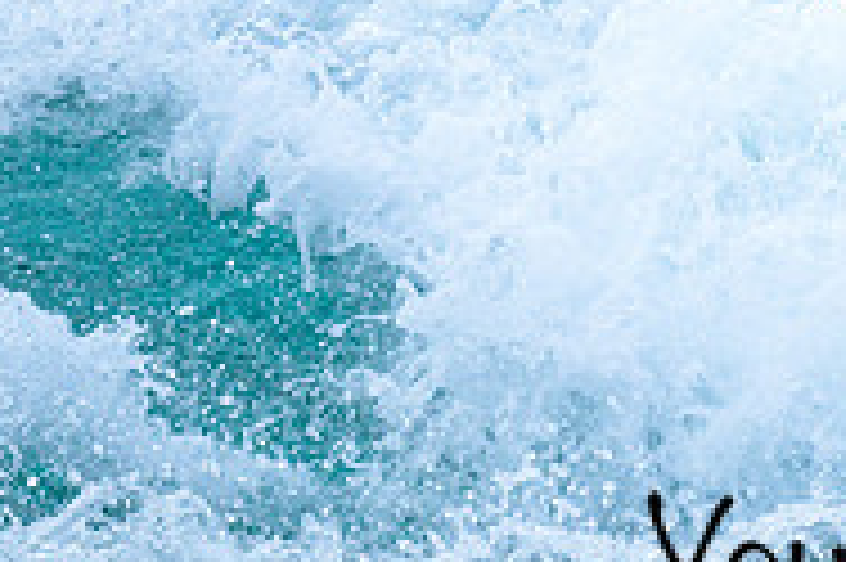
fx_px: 70249
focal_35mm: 2992
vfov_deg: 0.5
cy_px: 340
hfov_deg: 0.7
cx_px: 992
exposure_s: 1/3200
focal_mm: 800
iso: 450
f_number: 6.3
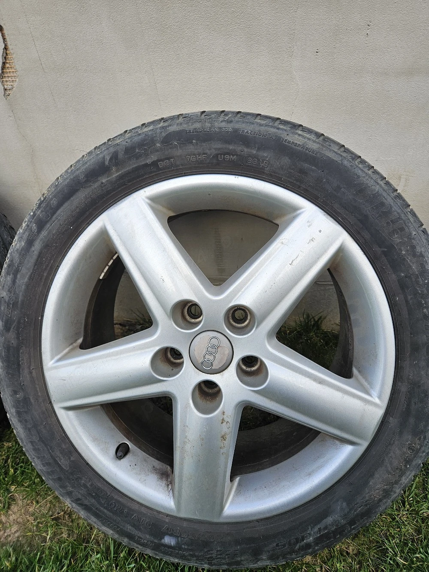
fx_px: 380
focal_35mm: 23
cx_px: 214
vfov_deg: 73.9
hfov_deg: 58.9
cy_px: 286
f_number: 1.8
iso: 32
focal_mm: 5.4
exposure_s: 1/526
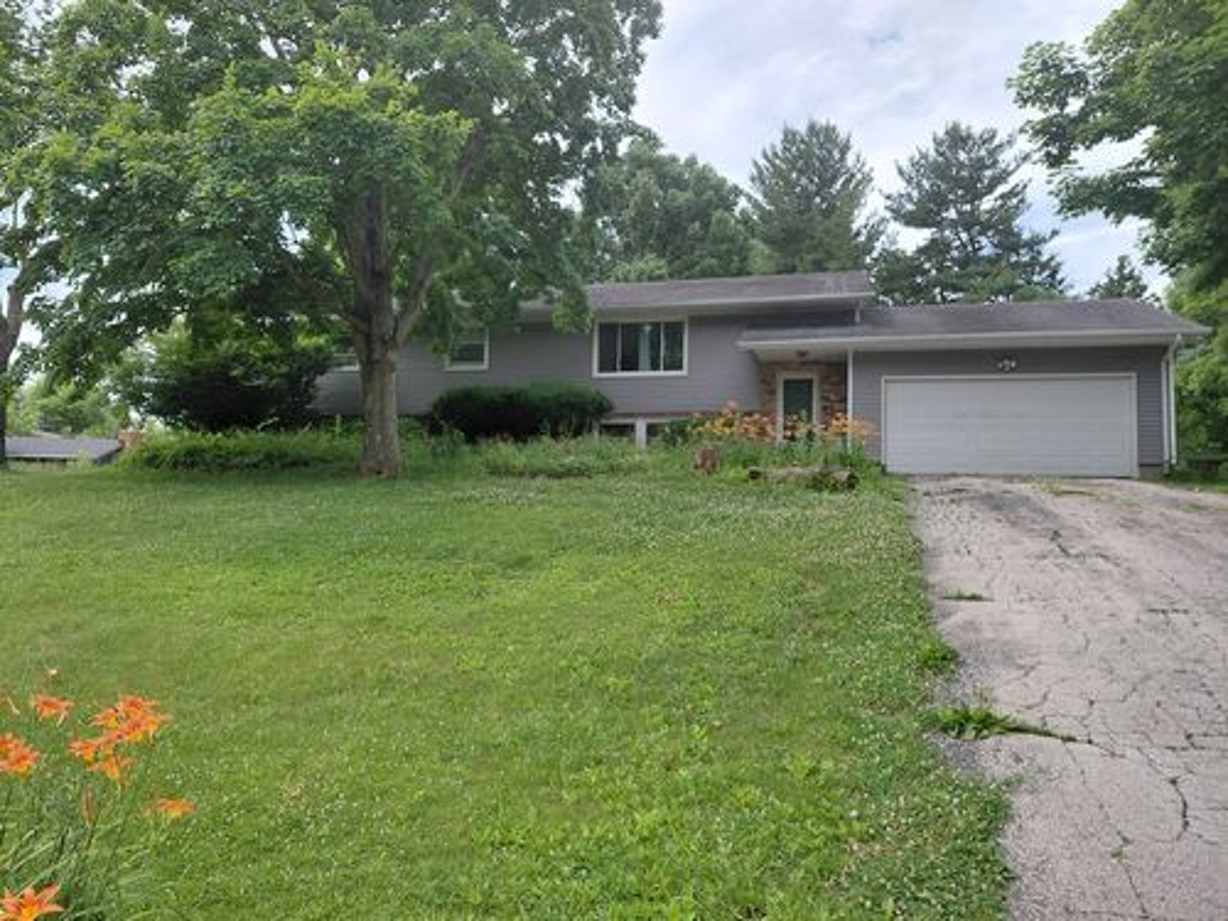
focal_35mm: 25
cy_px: 460
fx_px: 887
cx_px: 614
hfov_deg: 69.4
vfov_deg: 54.9
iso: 50
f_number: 1.8
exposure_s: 1/1020
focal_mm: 4.69
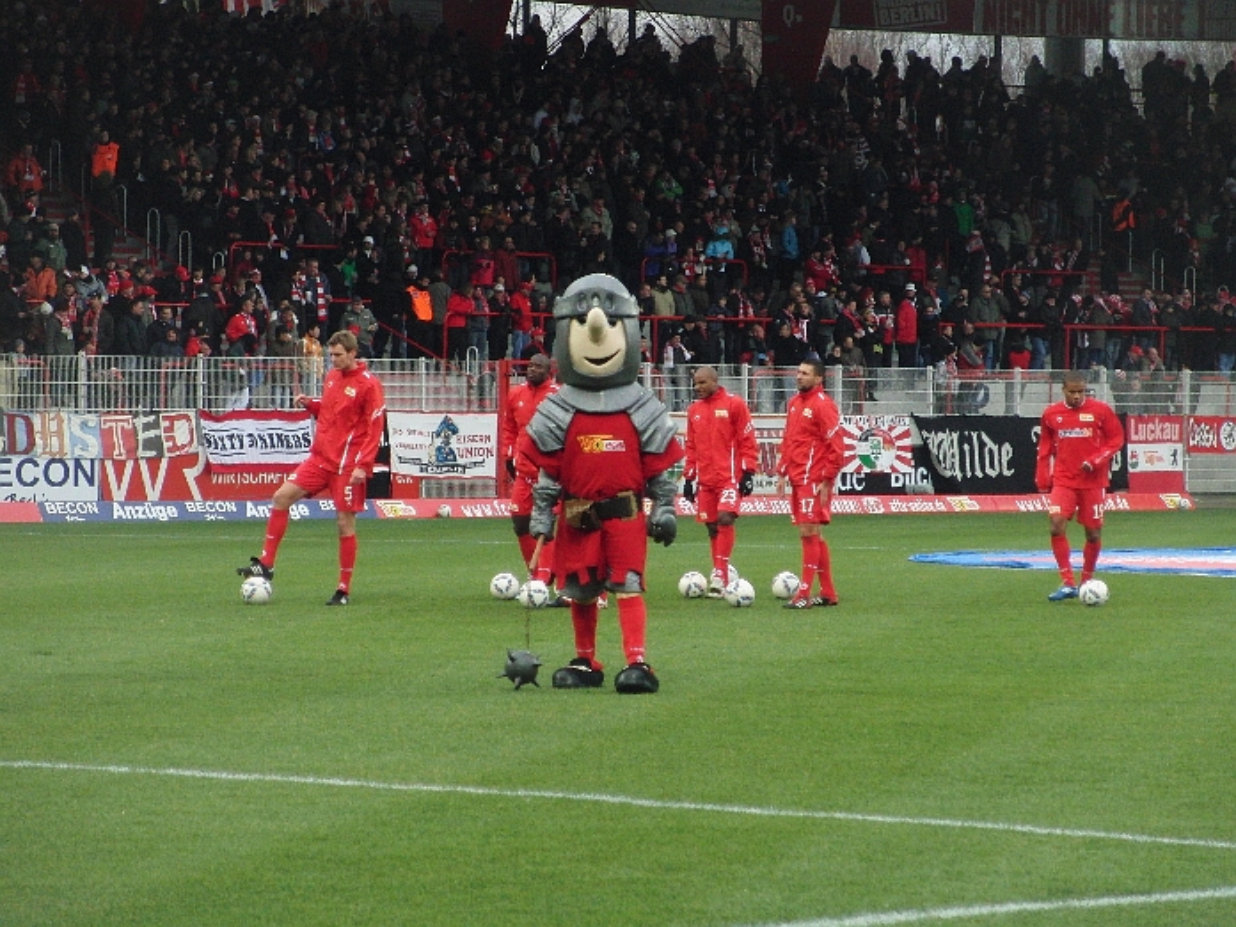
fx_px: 6606
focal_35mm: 185
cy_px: 464
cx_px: 618
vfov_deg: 8.0
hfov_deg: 10.7
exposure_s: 1/320
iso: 400
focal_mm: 32.1
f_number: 4.5
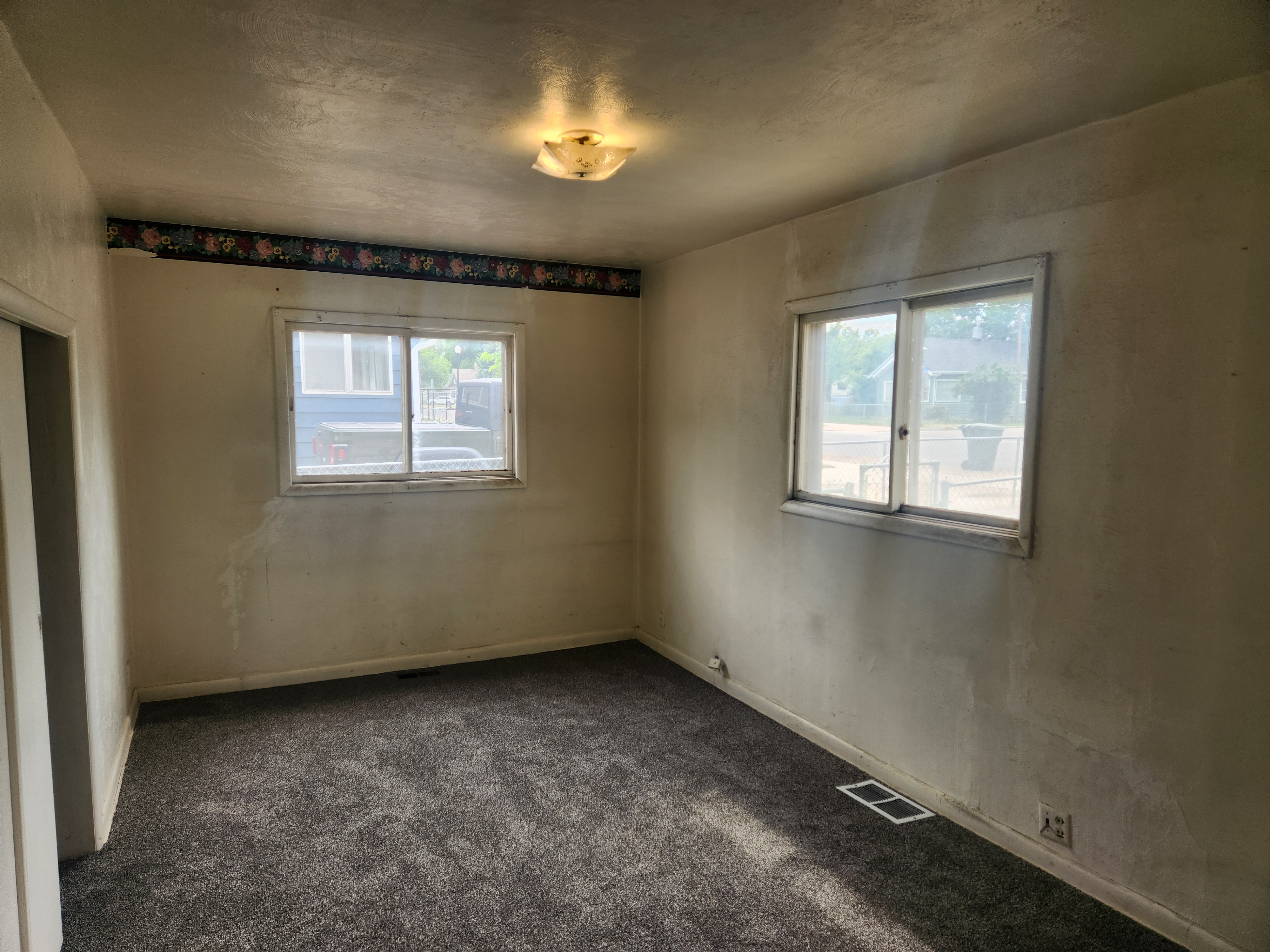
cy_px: 476
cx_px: 635
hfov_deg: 73.9
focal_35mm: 23
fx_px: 844
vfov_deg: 58.9
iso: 50
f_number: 1.8
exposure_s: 1/180
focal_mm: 5.4
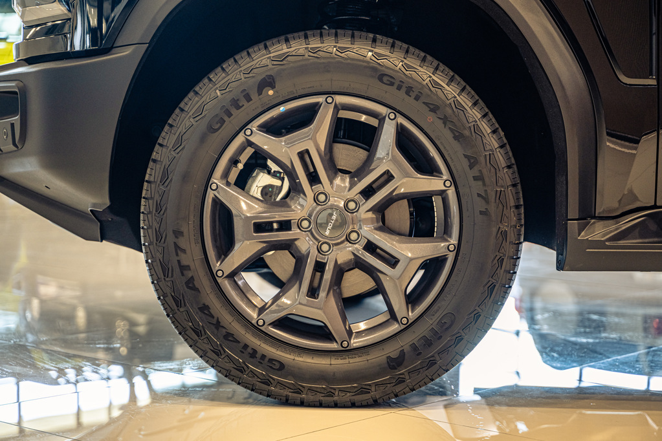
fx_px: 1379
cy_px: 220
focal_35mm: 75
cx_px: 331
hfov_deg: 27.0
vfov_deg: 18.2
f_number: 2.8
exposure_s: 1/125
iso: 500
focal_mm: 75
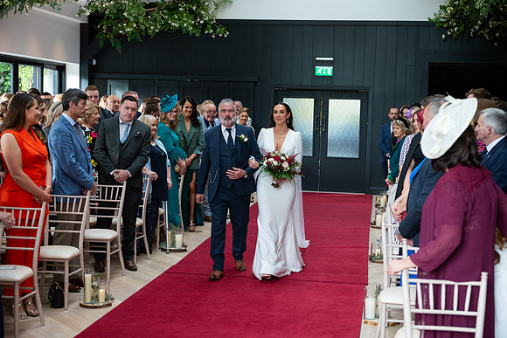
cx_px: 254
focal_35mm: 58
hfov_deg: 34.5
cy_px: 169
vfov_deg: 23.4
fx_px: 817
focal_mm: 58
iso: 640
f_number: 3.5
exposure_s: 1/160
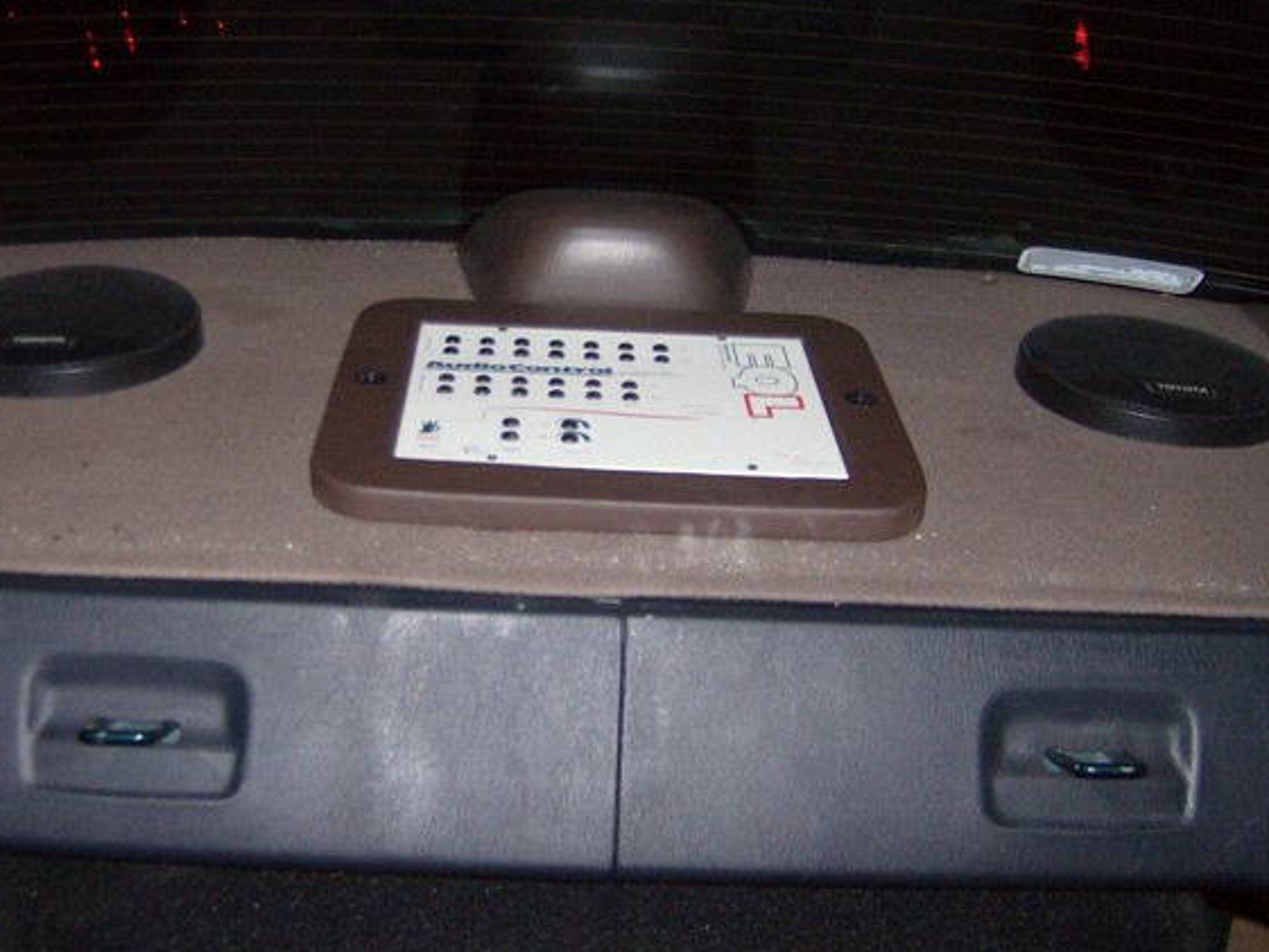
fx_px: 1503
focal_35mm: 41
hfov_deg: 45.7
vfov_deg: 35.1
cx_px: 581
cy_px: 451
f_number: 2.8
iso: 200
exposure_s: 1/60
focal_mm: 6
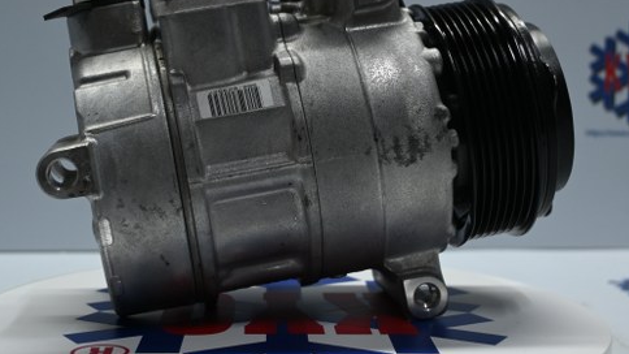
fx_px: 1023
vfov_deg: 19.5
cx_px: 303
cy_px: 107
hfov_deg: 34.2
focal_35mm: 61
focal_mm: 31.5
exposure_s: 1/50
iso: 360
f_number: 5
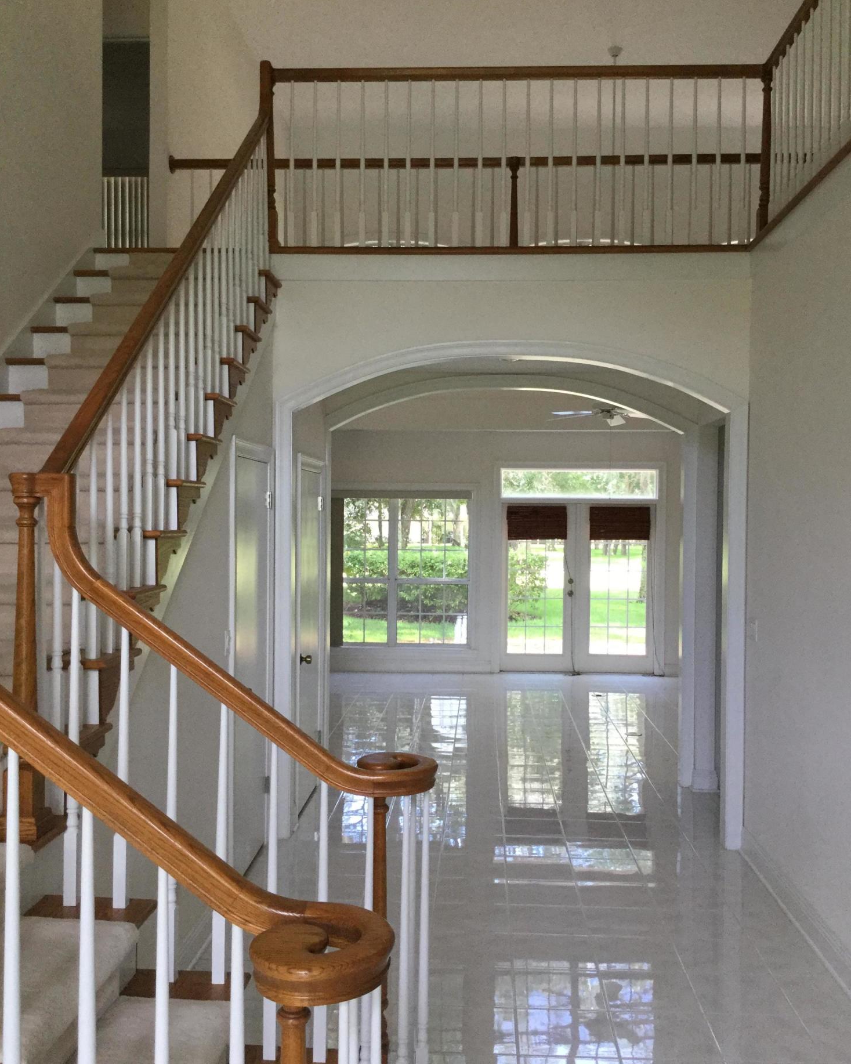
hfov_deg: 44.5
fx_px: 1039
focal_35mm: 33
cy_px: 540
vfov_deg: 54.2
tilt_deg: -0.9
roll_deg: -0.4
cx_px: 432
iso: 40
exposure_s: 1/30
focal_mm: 3.3
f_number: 2.4
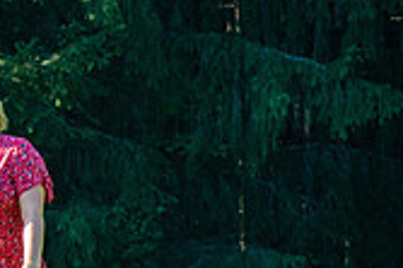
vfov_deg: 2.3
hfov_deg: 3.5
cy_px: 257
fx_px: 6609
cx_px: -280
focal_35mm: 591
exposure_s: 1/250
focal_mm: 170
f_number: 8
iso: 200
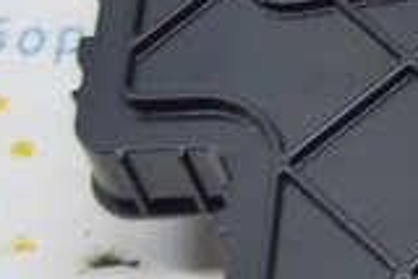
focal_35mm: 249
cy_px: 43
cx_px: 1139
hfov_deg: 7.5
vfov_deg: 5.5
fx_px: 2894
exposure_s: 1/20
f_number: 5.6
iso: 400
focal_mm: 26
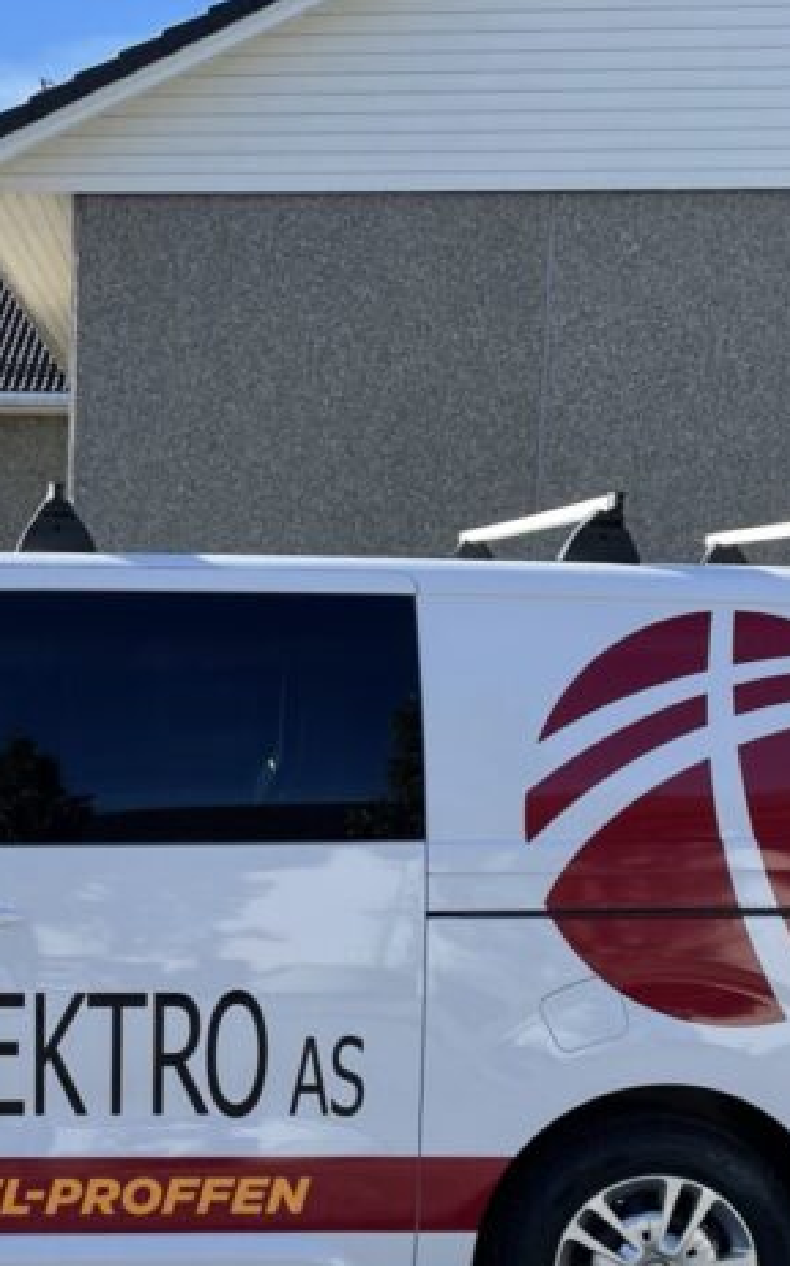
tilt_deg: -7.7
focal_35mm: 61
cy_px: 960
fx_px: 2103
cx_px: 38
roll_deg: -0.8
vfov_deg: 32.8
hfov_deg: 20.7
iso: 32
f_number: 1.6
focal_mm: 4.2
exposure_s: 1/1350
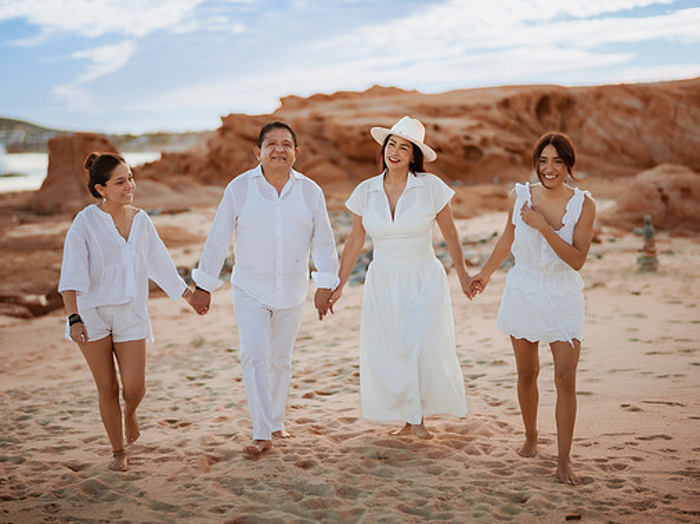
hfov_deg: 30.3
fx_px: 1294
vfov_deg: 22.9
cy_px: 259
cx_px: 343
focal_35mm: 64
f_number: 1.4
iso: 200
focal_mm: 58
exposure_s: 1/8000
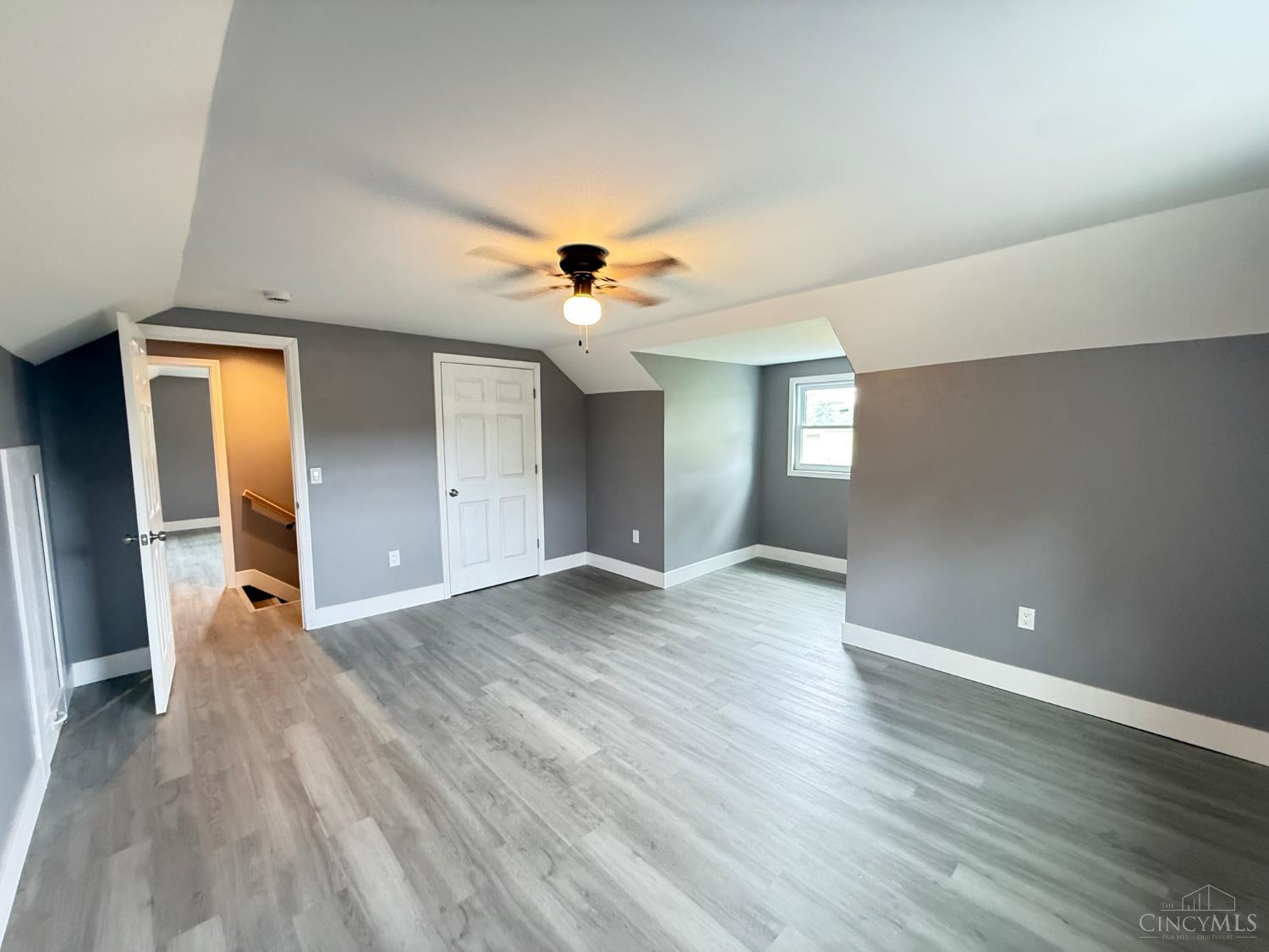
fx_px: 513
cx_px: 634
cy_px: 476
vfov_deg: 85.7
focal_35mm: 14
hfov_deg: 102.1
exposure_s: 1/60
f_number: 2.2
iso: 640
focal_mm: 2.22
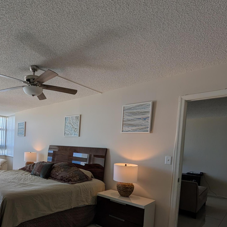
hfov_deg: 66.8
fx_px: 156
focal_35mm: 21
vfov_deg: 70.1
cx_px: 52
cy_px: 151
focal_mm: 2.02
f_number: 1.7
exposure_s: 1/164
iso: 45
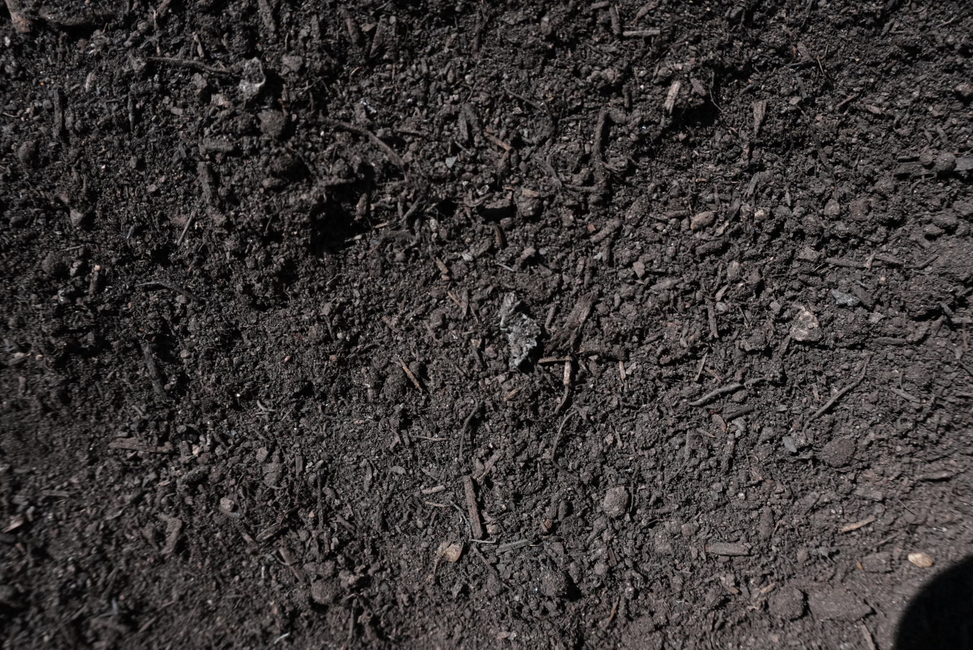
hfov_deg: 57.2
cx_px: 486
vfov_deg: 40.0
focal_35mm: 33
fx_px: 893
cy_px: 325
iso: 1000
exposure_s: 1/2000
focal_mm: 22
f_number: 8
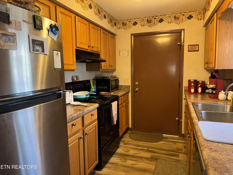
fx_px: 162
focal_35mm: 24
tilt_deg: -6.3
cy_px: 88
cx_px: 116
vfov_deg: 56.8
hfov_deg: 71.6
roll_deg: +1.2
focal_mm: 6.76
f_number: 1.78
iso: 64
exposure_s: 1/27
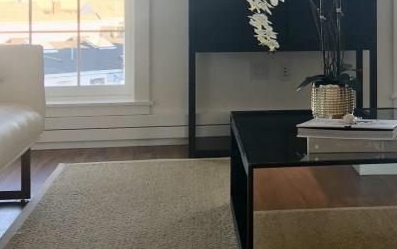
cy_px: 3
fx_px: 855
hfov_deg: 25.4
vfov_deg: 16.2
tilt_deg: +0.1
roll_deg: +0.6
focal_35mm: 79
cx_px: 348
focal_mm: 4.15
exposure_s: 1/120
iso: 25
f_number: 2.2
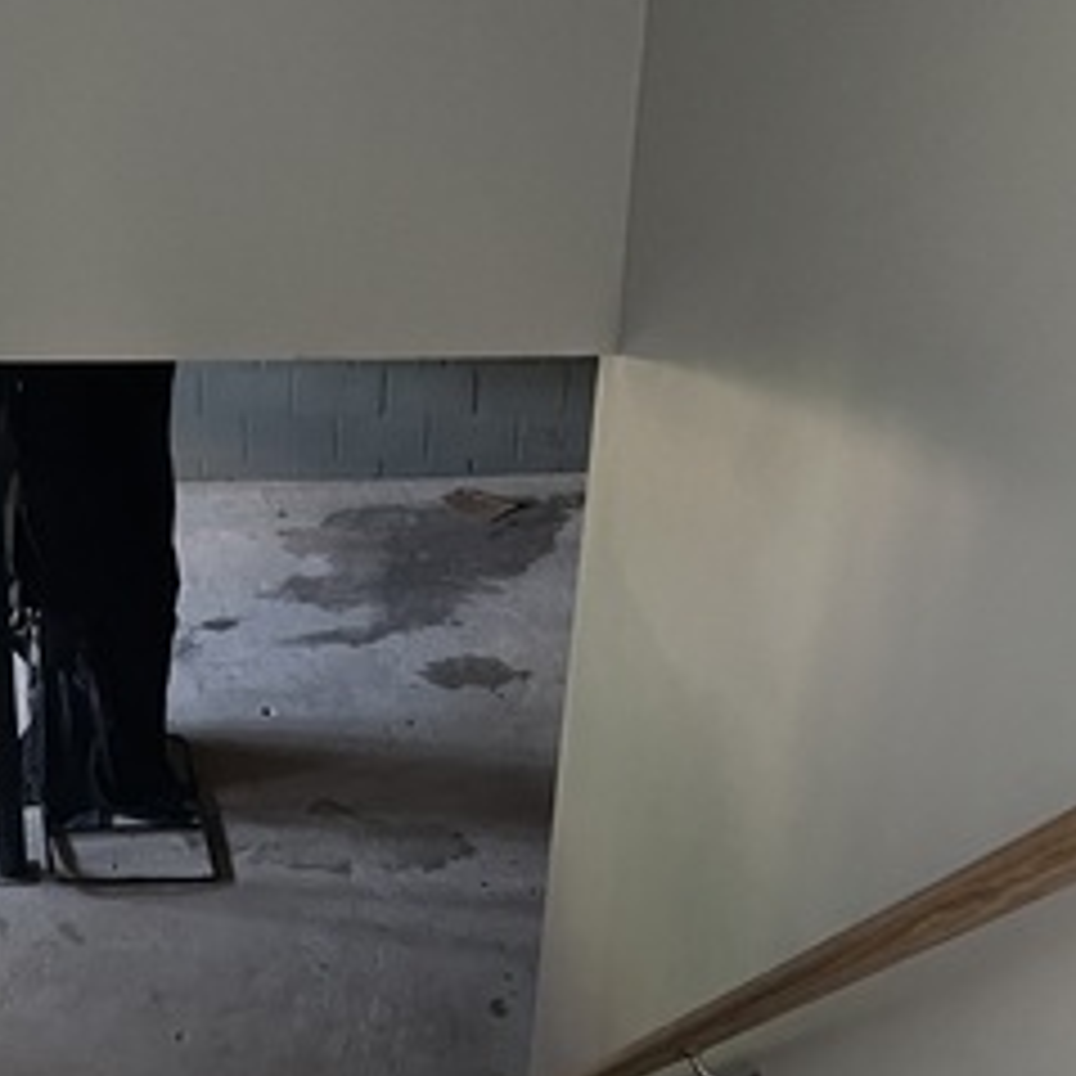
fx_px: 2251
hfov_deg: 26.5
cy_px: 1105
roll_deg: +0.1
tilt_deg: -34.8
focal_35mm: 64
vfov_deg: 25.4
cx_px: 239
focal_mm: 5.1
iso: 400
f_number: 1.6
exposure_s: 1/60
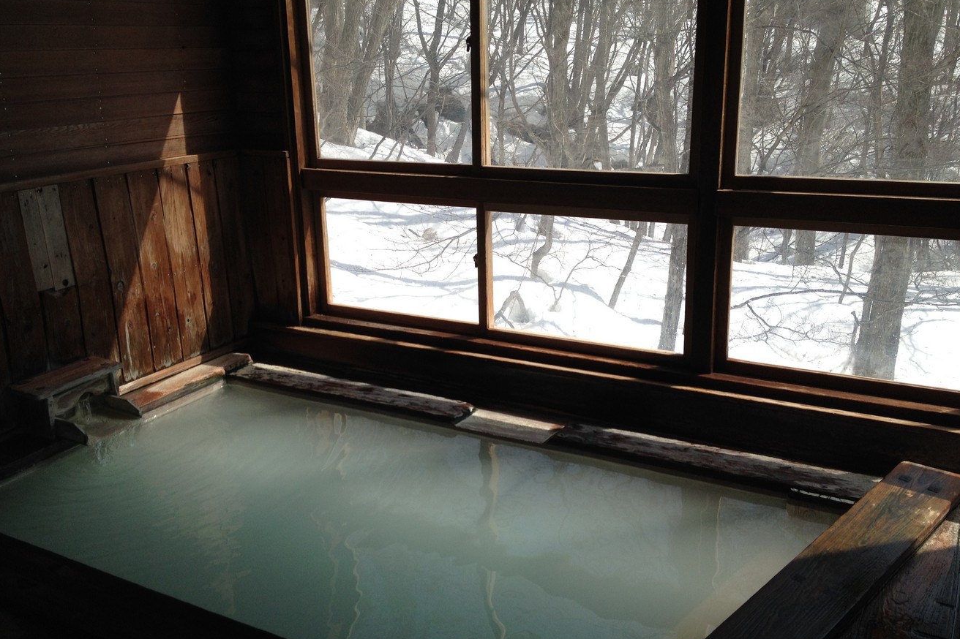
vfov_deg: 35.9
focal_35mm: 37
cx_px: 486
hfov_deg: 51.9
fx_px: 986
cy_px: 309
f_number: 2.4
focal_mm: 4.28
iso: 50
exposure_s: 1/1200
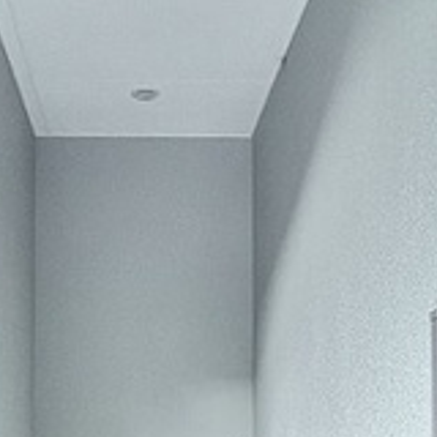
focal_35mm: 58
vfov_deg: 28.4
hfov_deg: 29.4
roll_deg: +1.4
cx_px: 153
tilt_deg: +2.4
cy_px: 392
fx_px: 828
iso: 100
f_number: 2.2
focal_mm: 2.22
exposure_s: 1/99
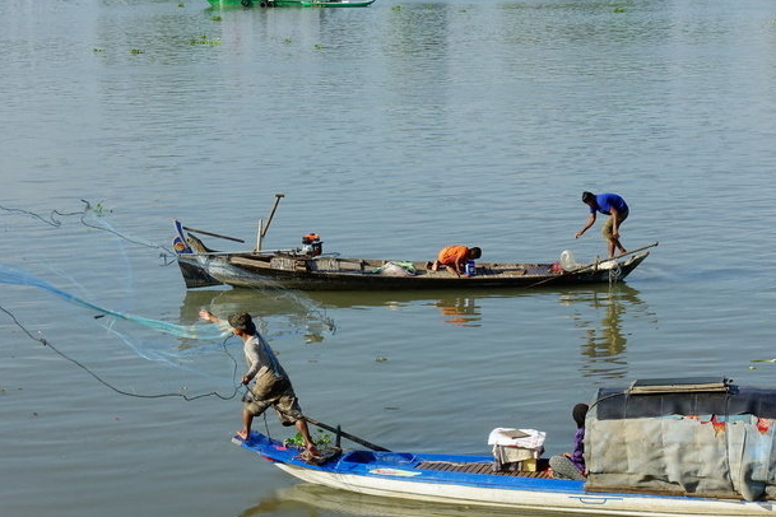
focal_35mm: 91
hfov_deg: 22.4
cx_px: 357
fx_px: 1961
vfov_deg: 15.0
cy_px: 279
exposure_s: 1/160
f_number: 11
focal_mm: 25.7
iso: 200
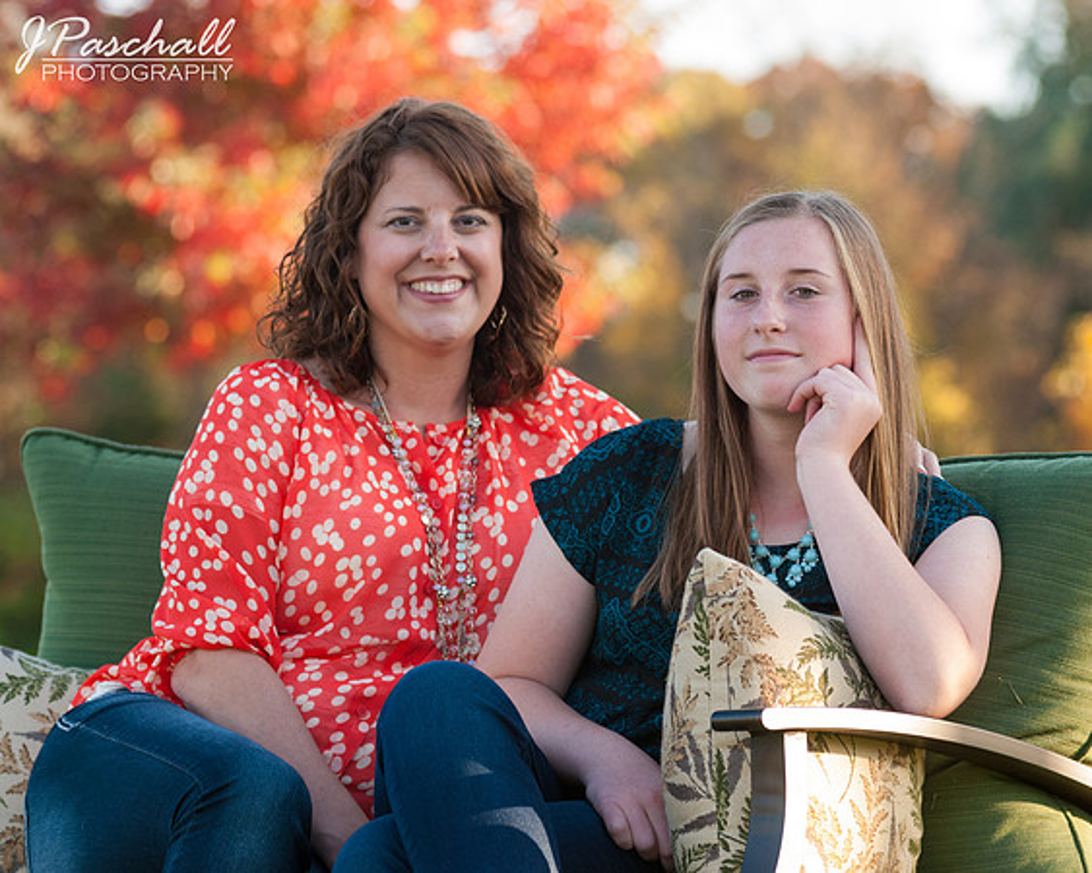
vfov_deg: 7.6
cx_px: 576
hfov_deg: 9.6
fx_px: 6529
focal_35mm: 202
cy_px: 436
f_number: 5
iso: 200
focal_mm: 120
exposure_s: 1/125
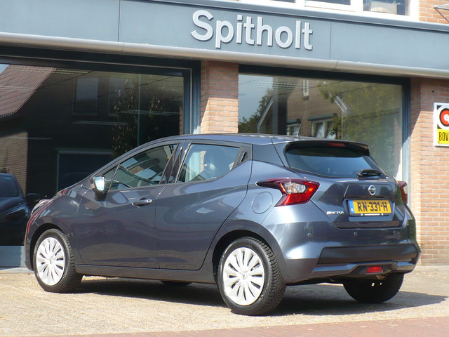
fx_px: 1154
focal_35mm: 89
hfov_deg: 22.0
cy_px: 168
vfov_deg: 16.6
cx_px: 224
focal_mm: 9.9
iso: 100
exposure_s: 1/400
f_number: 3.1
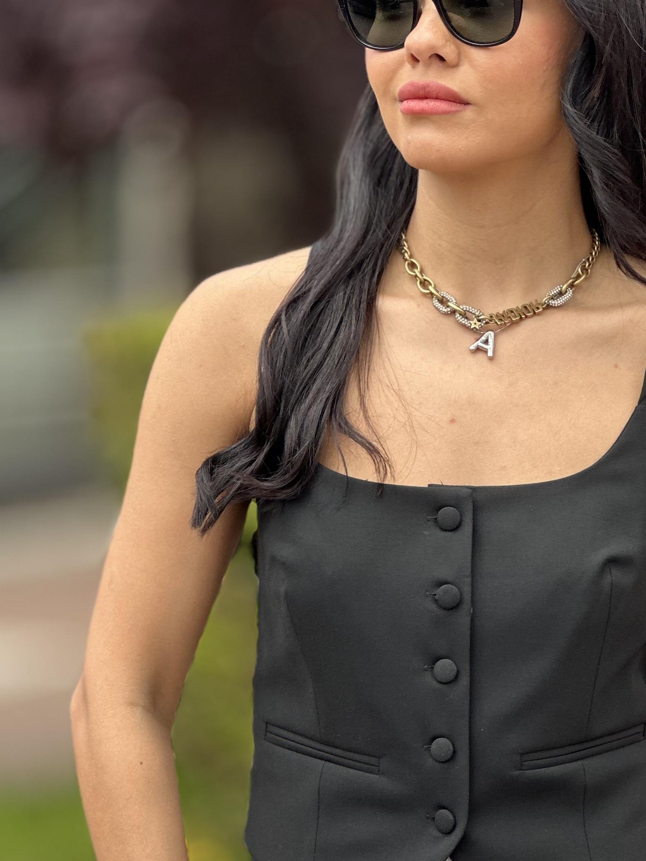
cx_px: 371
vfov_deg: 13.5
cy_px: 377
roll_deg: -1.5
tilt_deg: -4.2
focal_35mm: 146
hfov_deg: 10.2
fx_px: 3632
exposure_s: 1/121
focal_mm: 9
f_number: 2.8
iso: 20
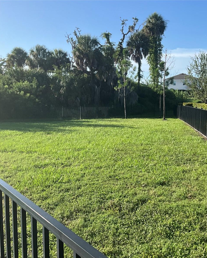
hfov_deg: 39.1
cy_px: 130
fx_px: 291
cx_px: 106
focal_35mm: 38
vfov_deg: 47.9
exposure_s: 1/1055
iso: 25
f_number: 1.8
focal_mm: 3
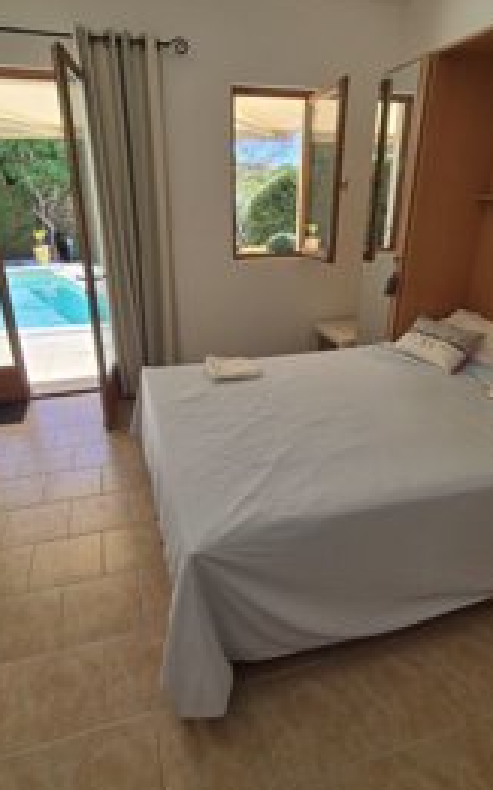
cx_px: 236
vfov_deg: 88.0
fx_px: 409
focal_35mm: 19
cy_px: 397
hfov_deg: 62.2
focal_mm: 2.2
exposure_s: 1/258
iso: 50
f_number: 2.2
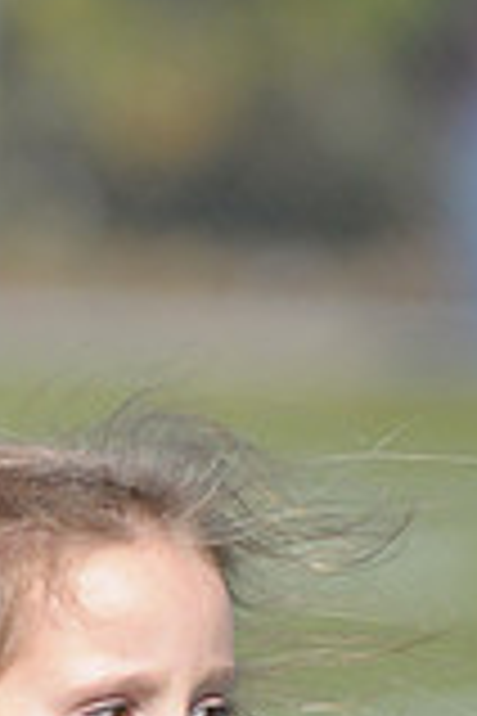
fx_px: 23908
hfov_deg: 1.1
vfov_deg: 1.7
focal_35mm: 1203
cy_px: 1000
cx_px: -160
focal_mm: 220
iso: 1000
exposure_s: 1/8000
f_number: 4
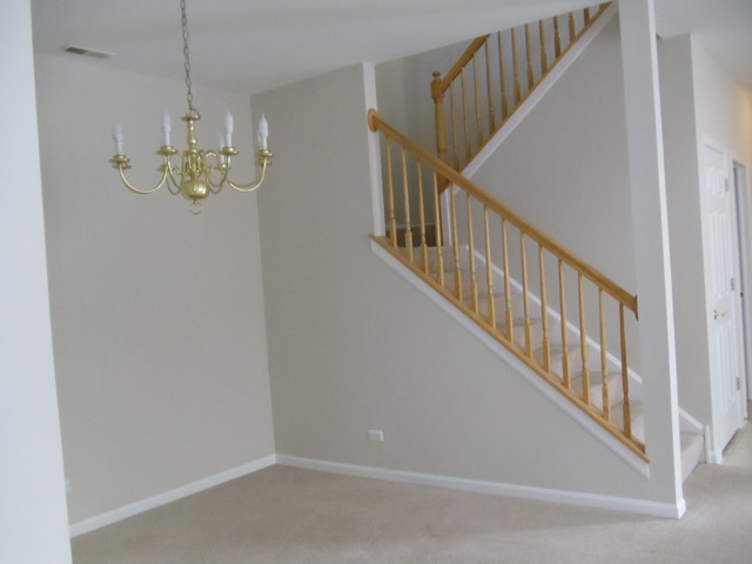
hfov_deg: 42.9
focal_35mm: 44
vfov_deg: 32.9
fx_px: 956
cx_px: 376
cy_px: 282
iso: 800
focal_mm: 6
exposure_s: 1/60
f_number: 3.5
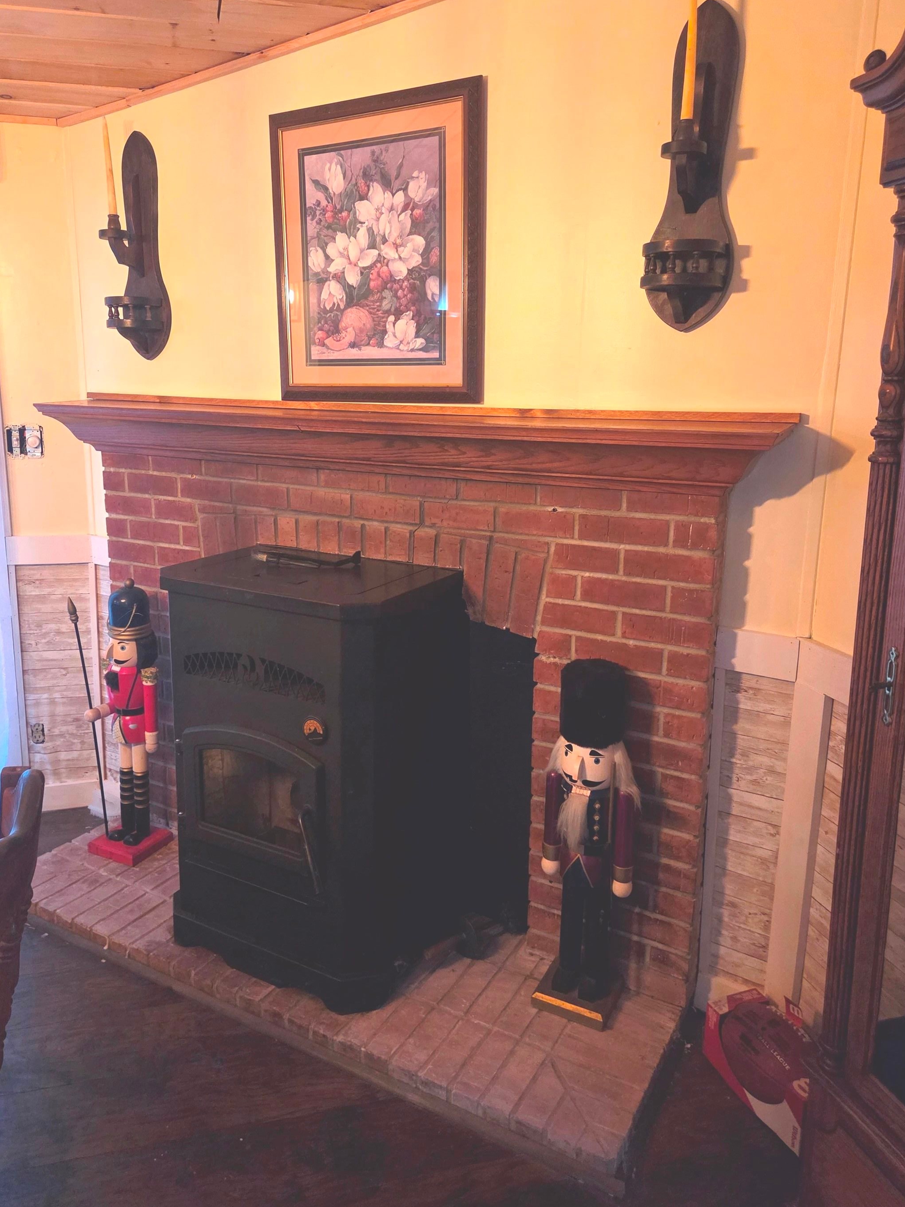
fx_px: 906
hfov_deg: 53.0
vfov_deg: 67.2
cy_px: 560
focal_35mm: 26
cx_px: 419
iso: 1600
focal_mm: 5.4
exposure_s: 1/120
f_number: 1.8
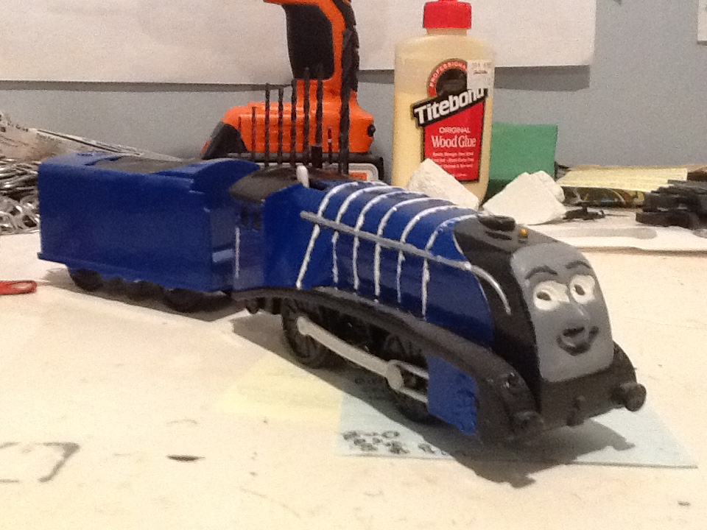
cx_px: 354
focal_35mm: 44
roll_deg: -0.4
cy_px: 265
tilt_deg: -18.5
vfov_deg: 32.9
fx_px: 899
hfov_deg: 42.9
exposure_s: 1/15
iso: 320
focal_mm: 2.03
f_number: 2.4
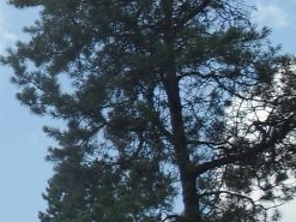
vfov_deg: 10.2
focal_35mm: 145
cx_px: -283
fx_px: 1239
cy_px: 206
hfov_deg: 12.2
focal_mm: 6.2
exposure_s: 1/180
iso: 100
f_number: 8.9
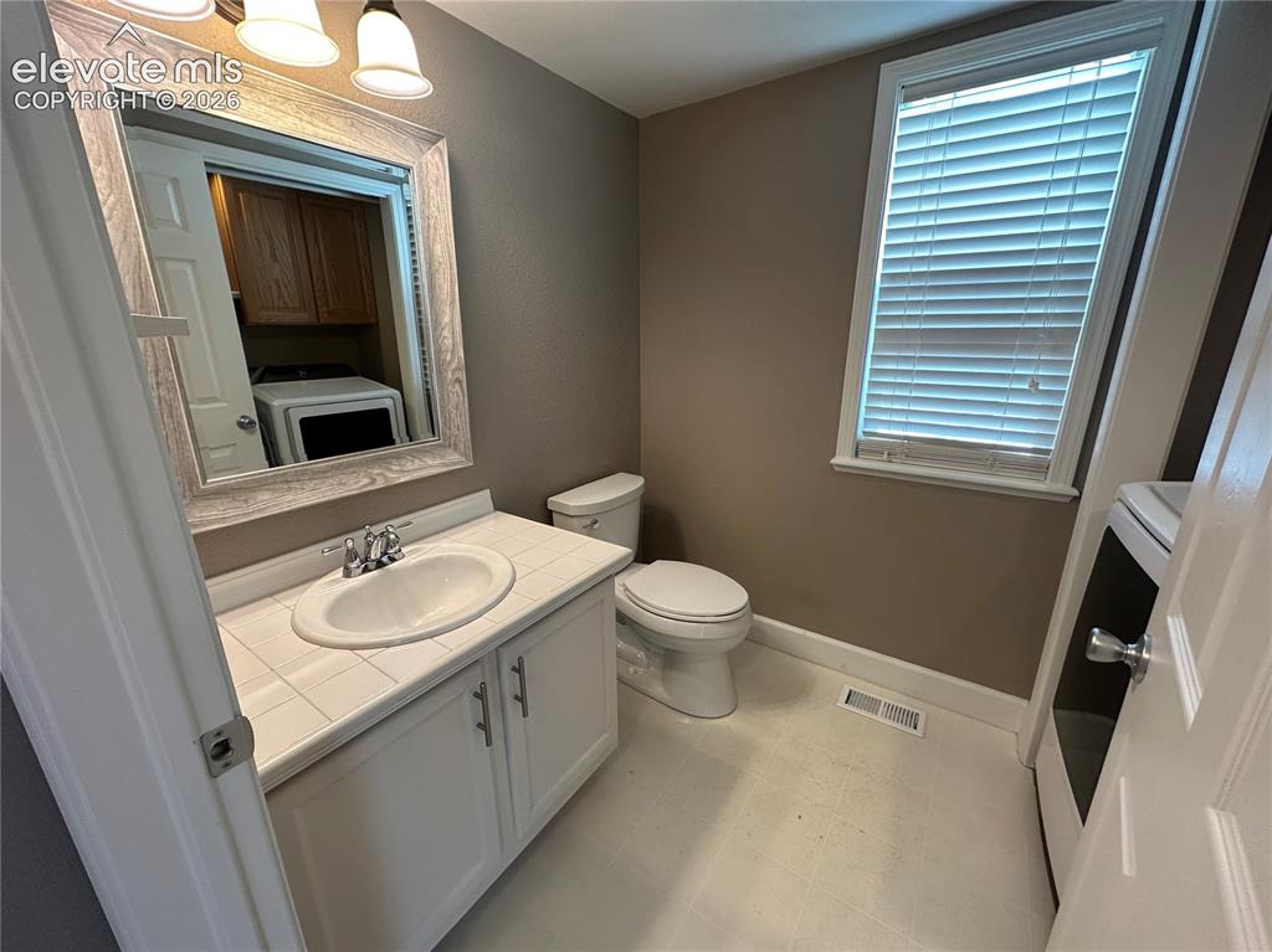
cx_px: 636
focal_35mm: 14
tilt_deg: -16.1
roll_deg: +0.0
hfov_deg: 102.1
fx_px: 514
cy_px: 476
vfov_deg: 85.6
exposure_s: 1/120
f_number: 2.2
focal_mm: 2.22
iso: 160
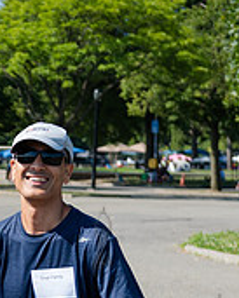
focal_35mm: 166
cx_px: -152
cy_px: 272
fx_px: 1466
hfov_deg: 9.0
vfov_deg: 11.5
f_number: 3.2
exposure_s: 1/2000
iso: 200
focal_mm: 44
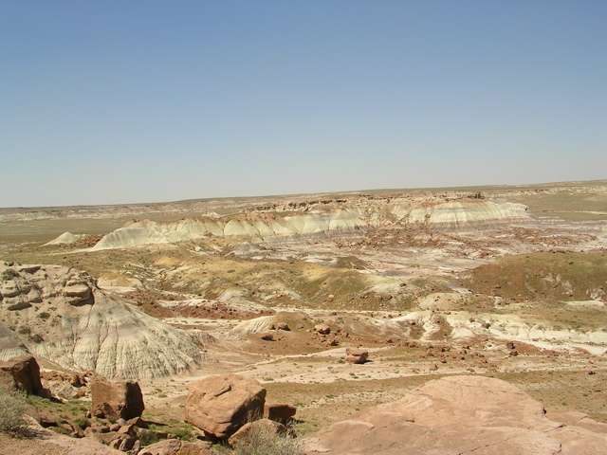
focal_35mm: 38
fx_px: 666
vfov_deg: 37.7
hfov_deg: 49.0
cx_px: 304
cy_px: 228
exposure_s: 1/385
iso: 50
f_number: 5.6
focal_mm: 5.8
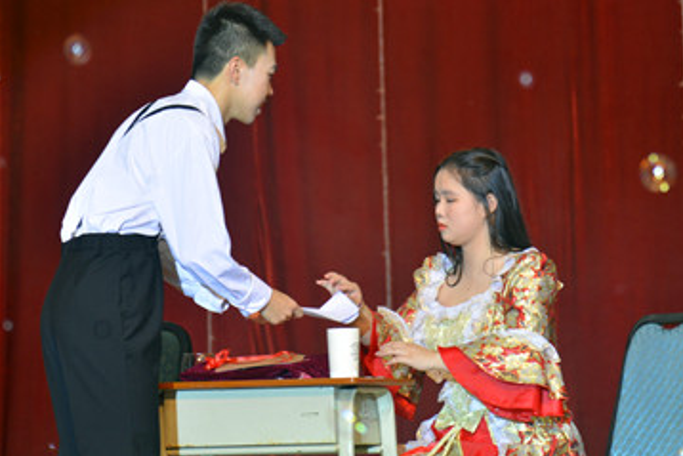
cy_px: 259
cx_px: 418
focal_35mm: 201
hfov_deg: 10.2
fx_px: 3815
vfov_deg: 6.8
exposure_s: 1/50
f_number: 4.5
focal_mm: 120
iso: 640
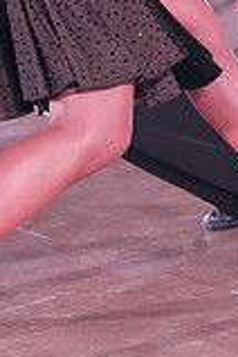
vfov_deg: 6.8
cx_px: -71
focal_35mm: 299
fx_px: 2965
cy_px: -180
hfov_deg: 4.6
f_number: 5
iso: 8000
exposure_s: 1/400
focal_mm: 82
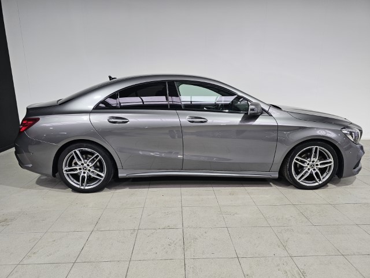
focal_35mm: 23
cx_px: 185
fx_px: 246
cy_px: 139
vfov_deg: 58.9
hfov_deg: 73.9
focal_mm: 6.3
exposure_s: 1/100
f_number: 1.7
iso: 80
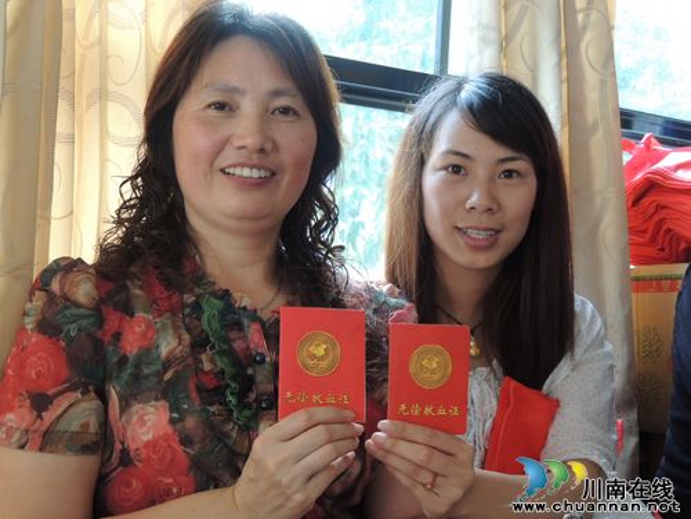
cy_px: 260
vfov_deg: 30.9
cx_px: 346
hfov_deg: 40.4
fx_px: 938
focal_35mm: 47
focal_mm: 8.3
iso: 400
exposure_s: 1/50
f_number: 3.5
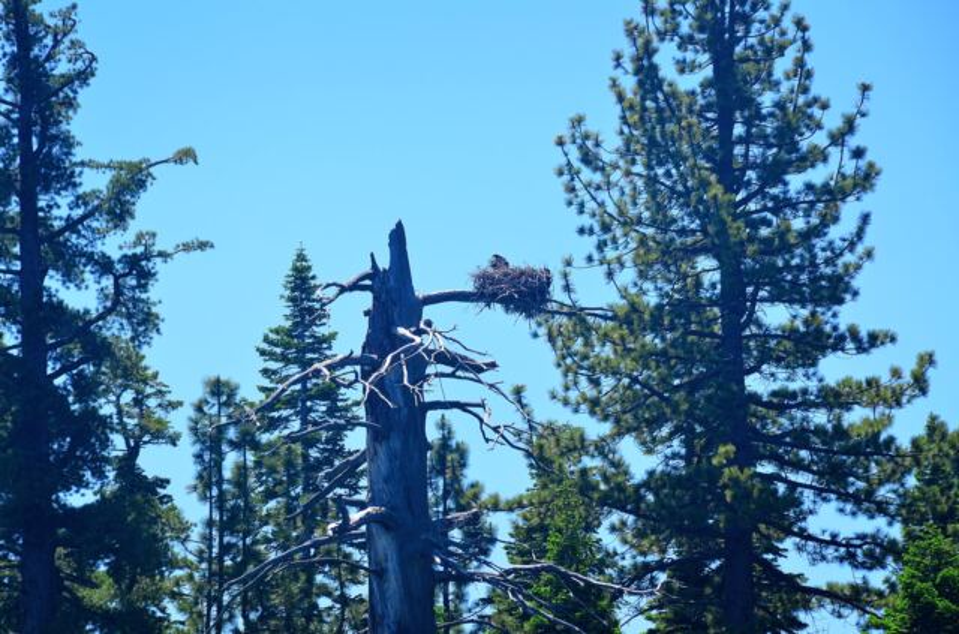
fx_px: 7970
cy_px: 317
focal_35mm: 300
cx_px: 480
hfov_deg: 6.9
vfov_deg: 4.6
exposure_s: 1/200
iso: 200
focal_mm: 200
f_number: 13
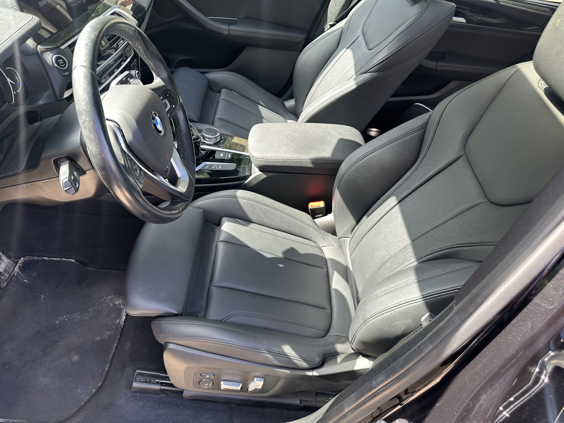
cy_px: 212
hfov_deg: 71.6
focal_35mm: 24
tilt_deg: -42.6
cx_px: 282
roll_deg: -15.0
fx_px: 391
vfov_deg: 56.8
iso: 64
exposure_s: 1/121
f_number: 1.78
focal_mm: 6.86
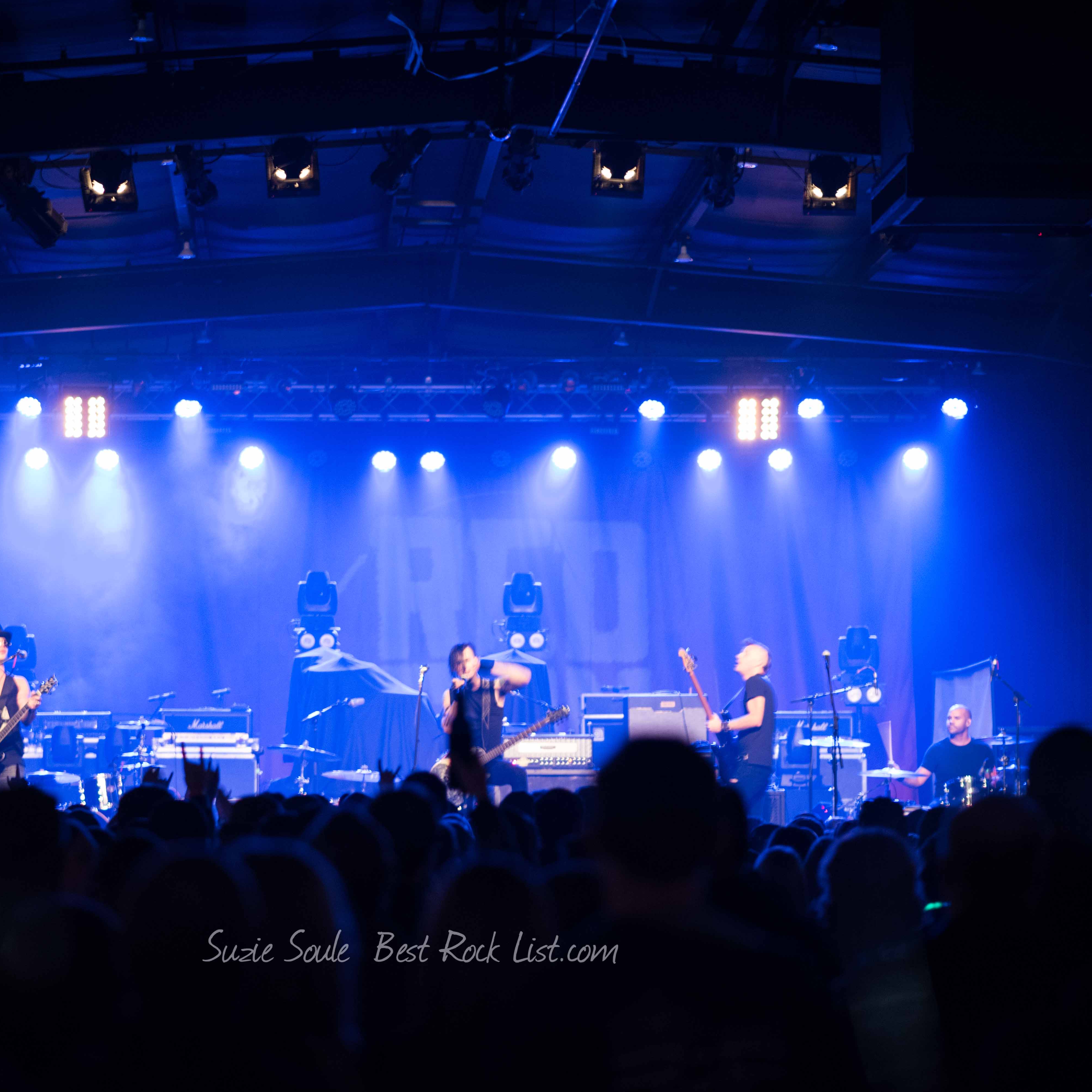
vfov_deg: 16.0
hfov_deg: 16.0
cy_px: 543
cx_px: 423
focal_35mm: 109
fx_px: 3890
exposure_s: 1/20
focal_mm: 85
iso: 1600
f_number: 1.8
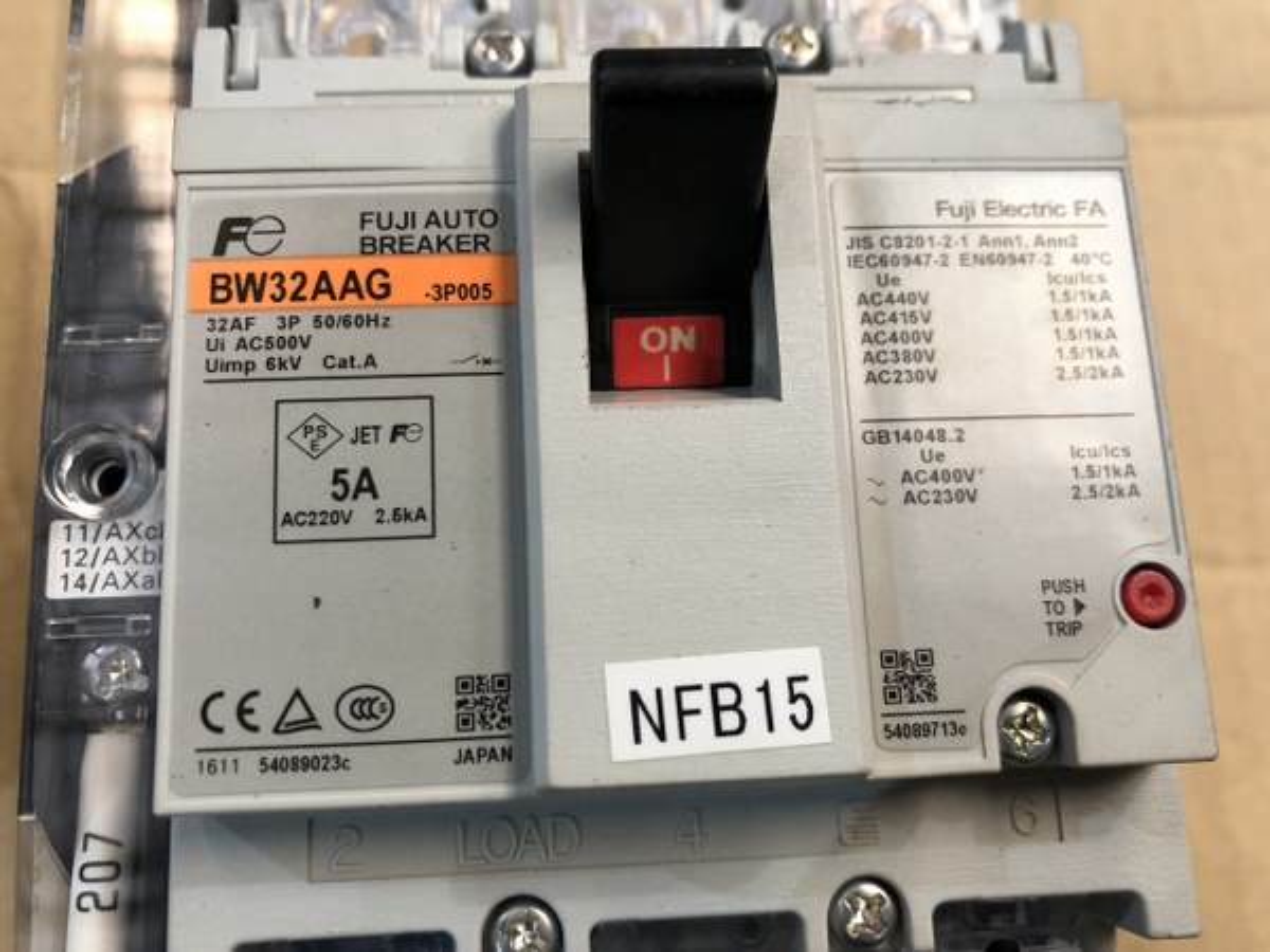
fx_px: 1027
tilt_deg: -77.6
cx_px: 635
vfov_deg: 49.7
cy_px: 476
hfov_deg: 63.4
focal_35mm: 28
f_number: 1.8
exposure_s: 1/15
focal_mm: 4
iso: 40
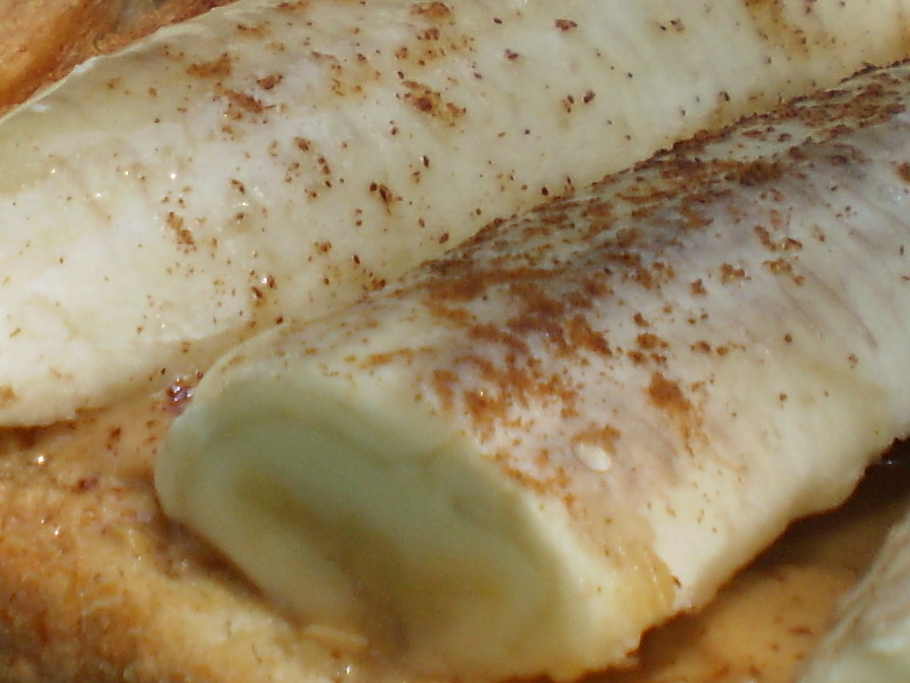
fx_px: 3444
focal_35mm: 131
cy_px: -62
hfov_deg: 14.9
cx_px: 68
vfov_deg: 11.2
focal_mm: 6.3
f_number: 3.1
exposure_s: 1/500
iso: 64
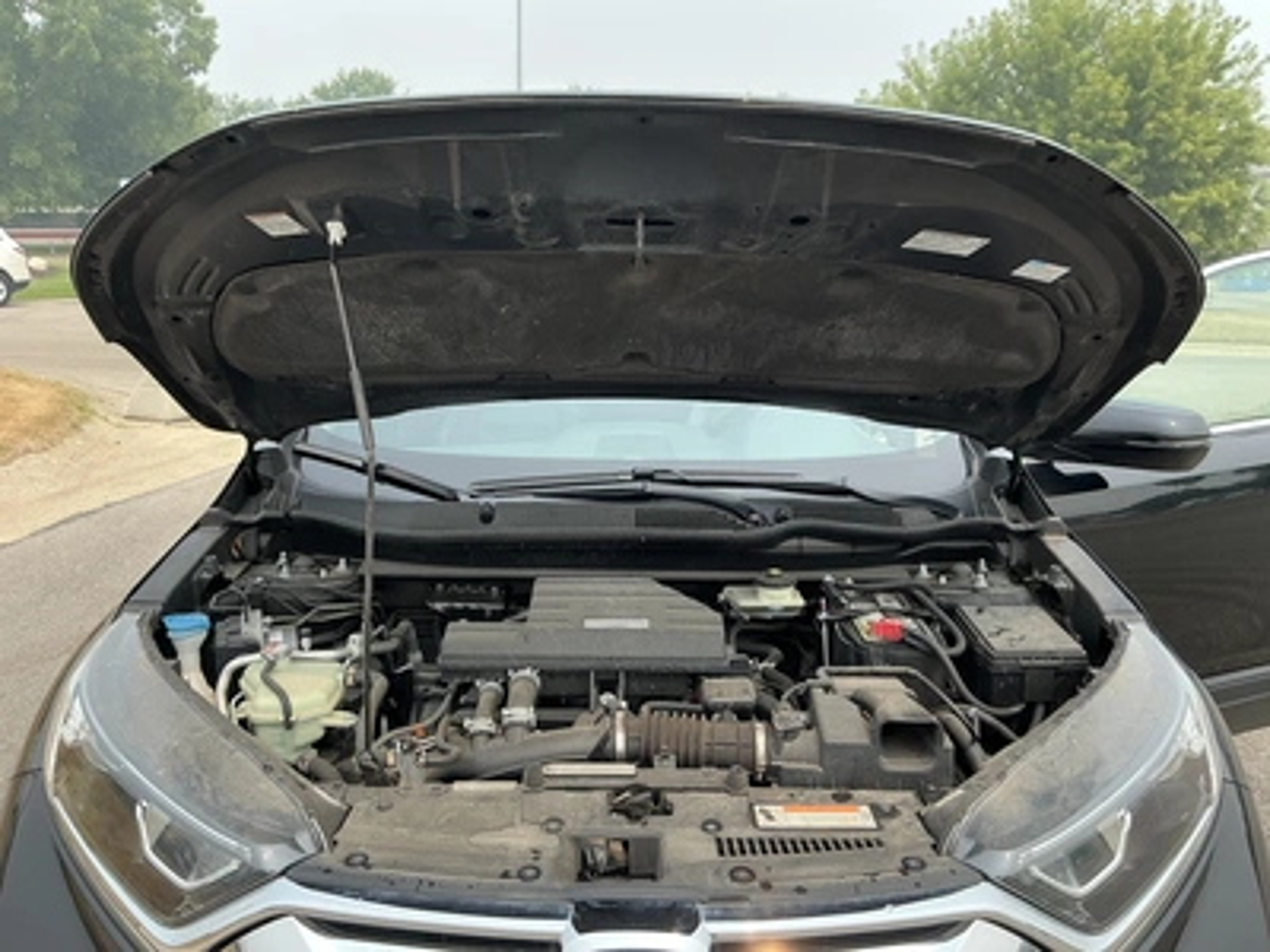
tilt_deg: -11.9
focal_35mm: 28
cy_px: 476
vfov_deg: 49.7
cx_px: 635
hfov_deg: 63.4
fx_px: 1027
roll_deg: -2.6
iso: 25
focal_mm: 3
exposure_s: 1/650
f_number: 1.8
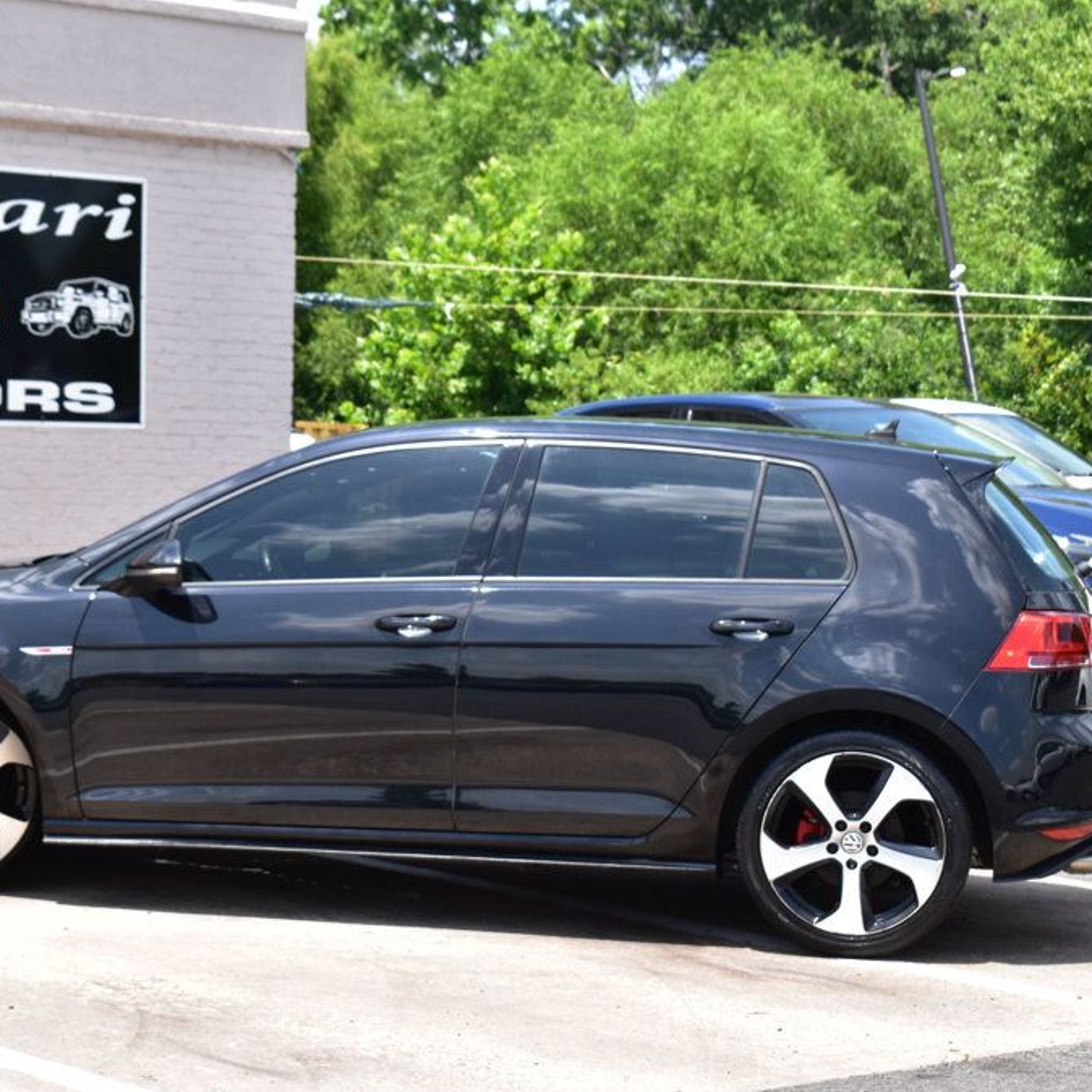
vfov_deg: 19.5
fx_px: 3176
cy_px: 546
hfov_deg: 19.4
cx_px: 358
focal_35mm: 89
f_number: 10
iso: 400
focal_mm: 46
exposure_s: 1/320
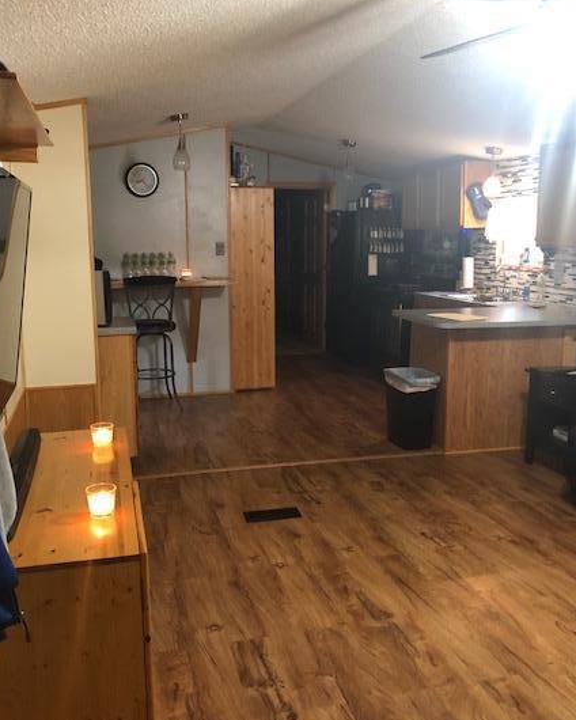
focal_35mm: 33
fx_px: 703
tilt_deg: -7.4
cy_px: 338
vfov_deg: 54.2
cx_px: 272
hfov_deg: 44.5
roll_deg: +1.1
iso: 100
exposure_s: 1/9
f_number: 1.8
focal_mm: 3.99
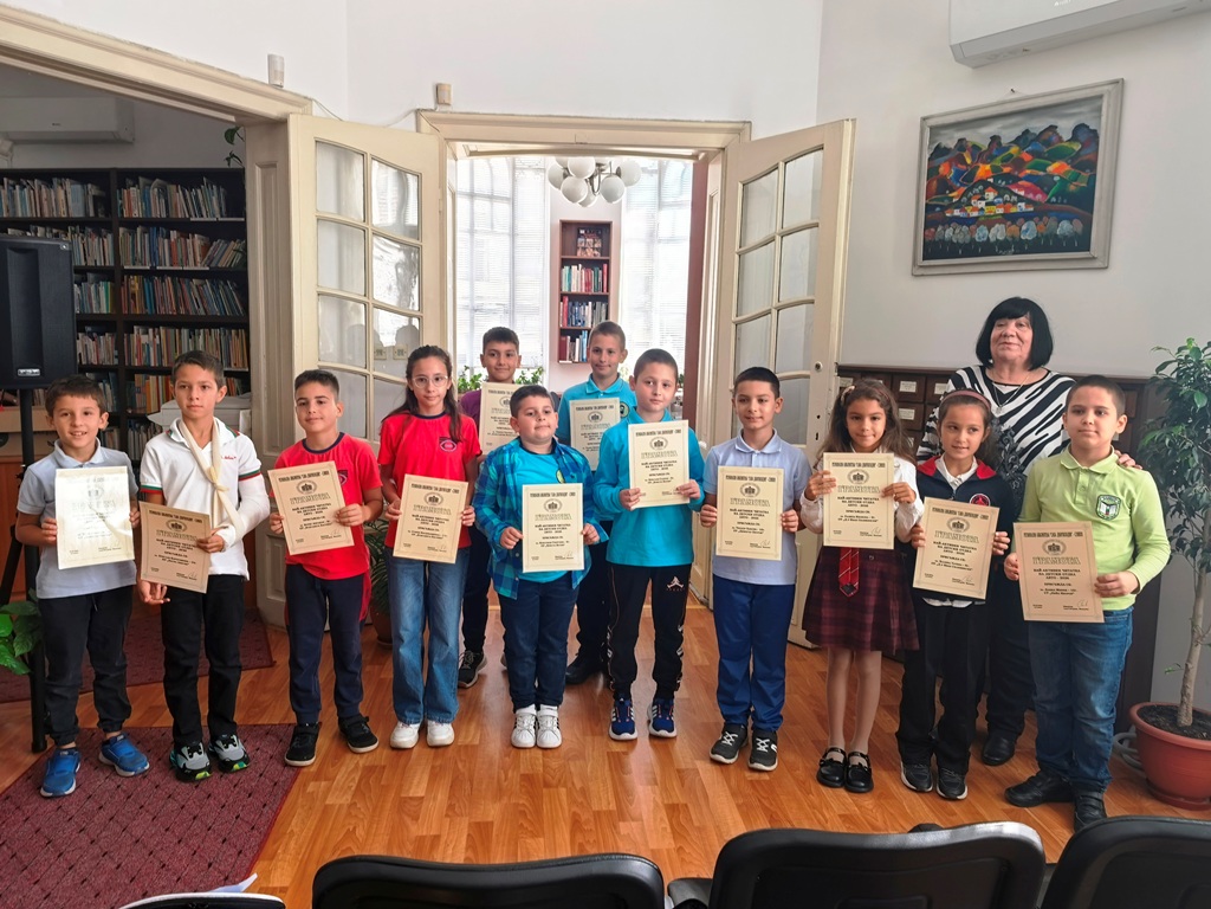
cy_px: 454
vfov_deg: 56.8
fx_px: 840
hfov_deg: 71.6
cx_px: 606
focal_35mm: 24
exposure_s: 1/50
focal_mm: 8.5
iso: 160
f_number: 4
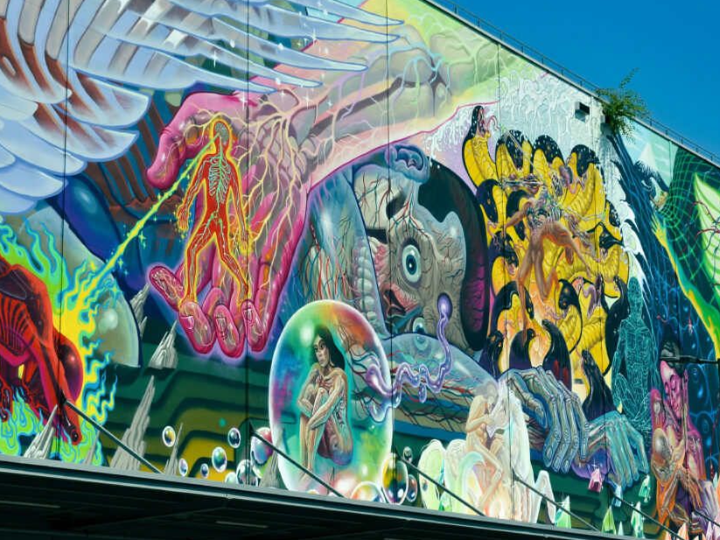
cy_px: 252
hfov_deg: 22.8
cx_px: 347
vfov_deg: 17.2
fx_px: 1789
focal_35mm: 86
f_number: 7.1
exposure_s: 1/2000
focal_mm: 48
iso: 200
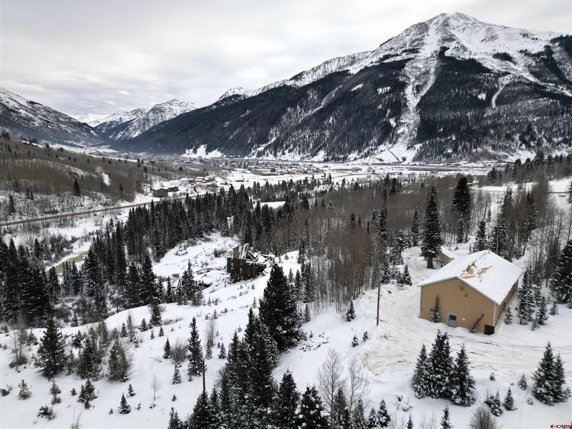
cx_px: 286
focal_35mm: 24
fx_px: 397
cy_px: 214
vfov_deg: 56.8
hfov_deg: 71.6
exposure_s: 1/100
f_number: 1.7
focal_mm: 6.72
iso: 120
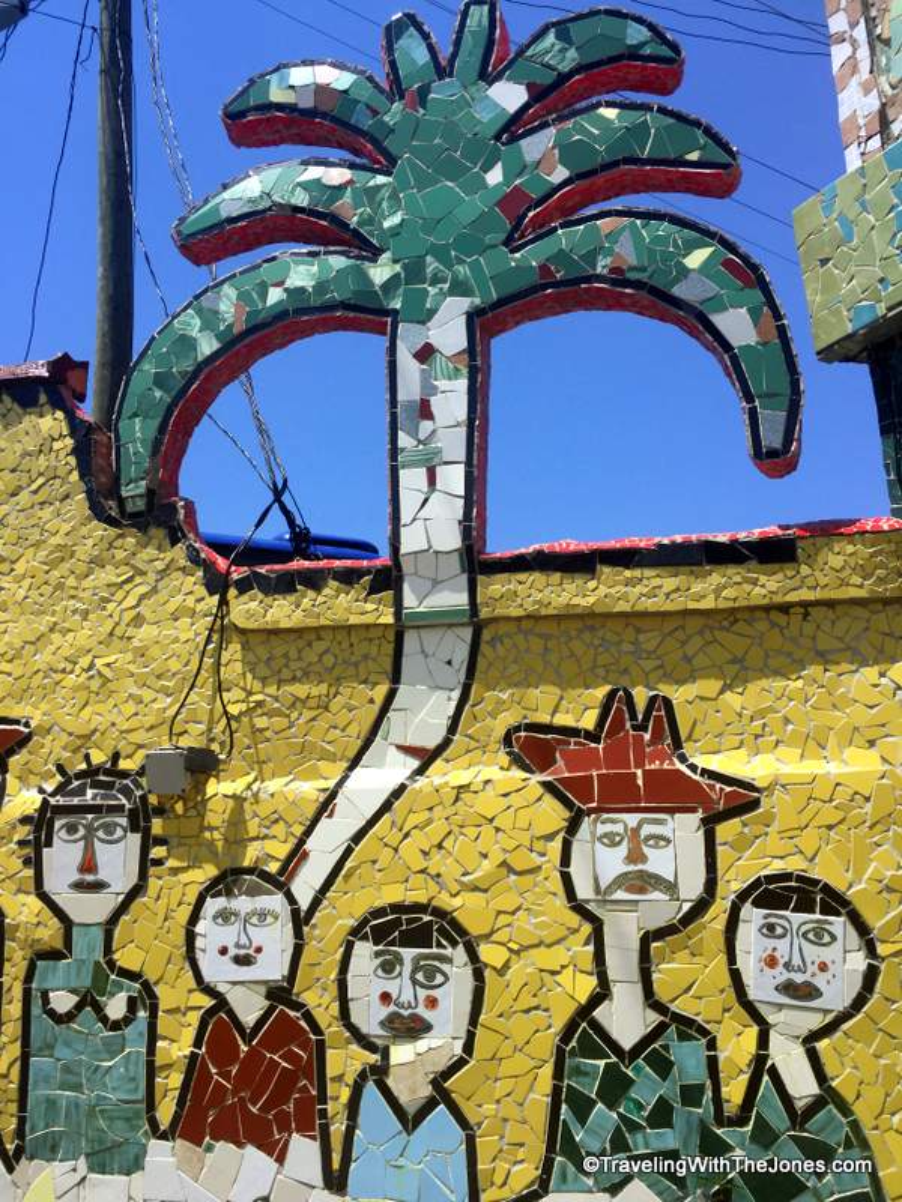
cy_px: 601
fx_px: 1008
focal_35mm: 29
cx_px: 451
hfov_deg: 48.2
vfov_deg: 61.7
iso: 32
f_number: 2.2
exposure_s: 1/2083
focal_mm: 4.15
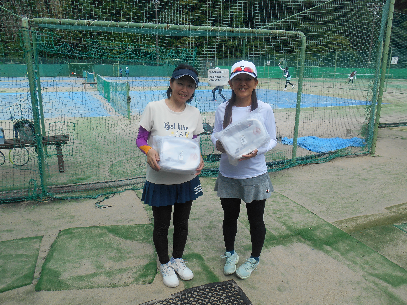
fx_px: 317
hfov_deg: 65.3
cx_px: 208
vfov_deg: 51.4
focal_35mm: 27
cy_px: 151
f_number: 3.4
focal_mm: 4.7
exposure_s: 1/640
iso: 80
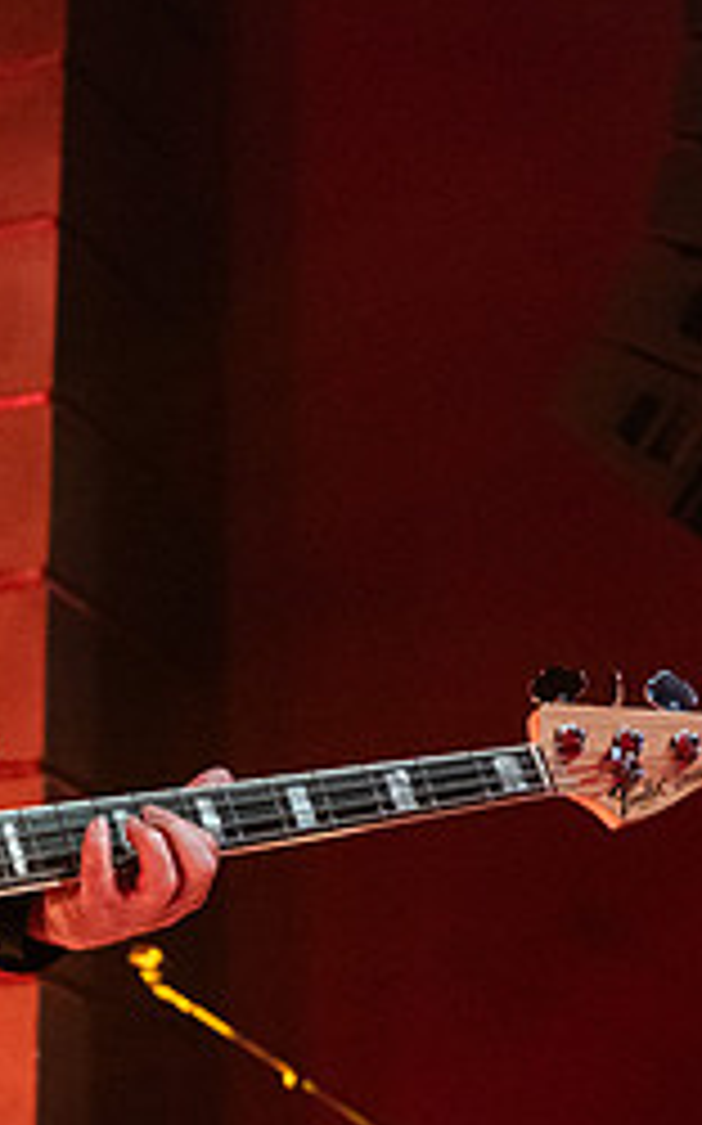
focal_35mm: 92
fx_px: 2819
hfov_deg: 13.5
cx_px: -301
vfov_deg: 22.5
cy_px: 455
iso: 2500
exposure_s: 1/250
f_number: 3.2
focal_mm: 36
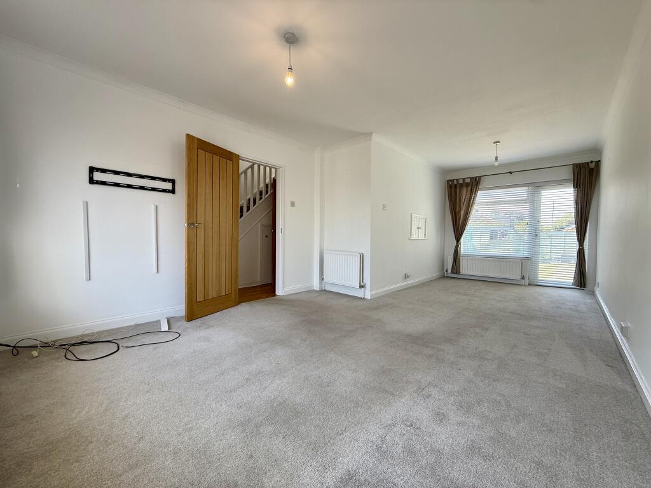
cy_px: 244
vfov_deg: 85.7
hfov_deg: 102.1
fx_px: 263
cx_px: 326
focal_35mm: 14
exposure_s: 1/99
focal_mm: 2.22
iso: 50
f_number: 2.2
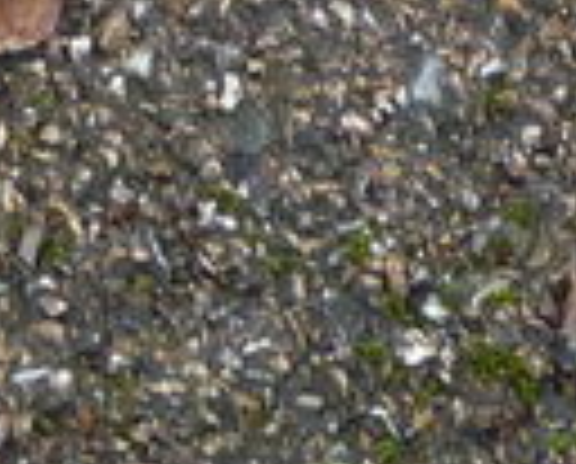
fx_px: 3896
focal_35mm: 228
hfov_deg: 8.0
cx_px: -693
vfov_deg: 6.1
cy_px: -1054
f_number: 3.3
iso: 100
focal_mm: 5.2
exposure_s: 1/40
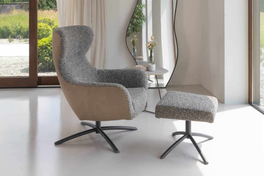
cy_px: 88
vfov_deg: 28.1
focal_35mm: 48
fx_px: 352
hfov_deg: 41.1
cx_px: 132
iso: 200
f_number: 22
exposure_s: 1/13
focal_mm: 48
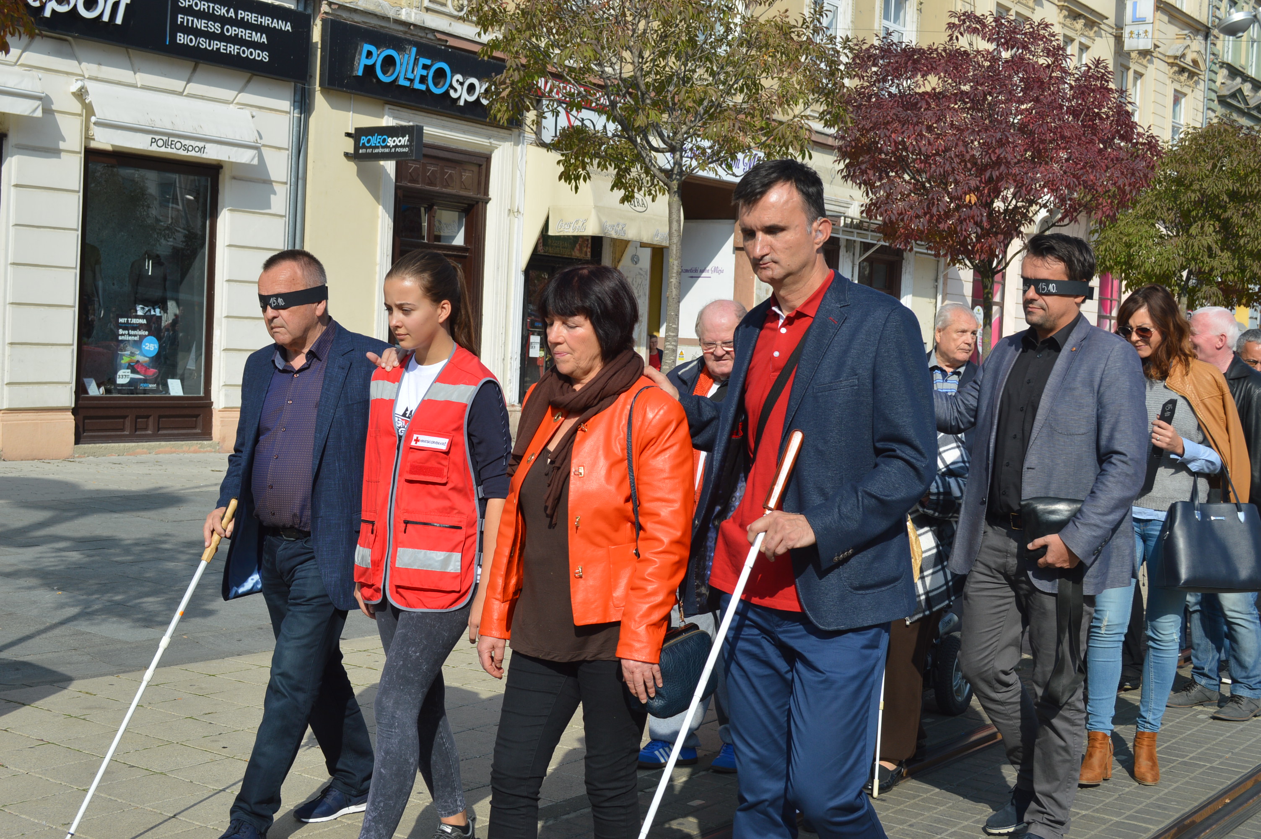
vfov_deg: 29.8
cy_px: 420
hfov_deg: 43.6
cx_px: 630
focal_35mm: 45
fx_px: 1575
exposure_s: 1/320
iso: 100
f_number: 8
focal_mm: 30
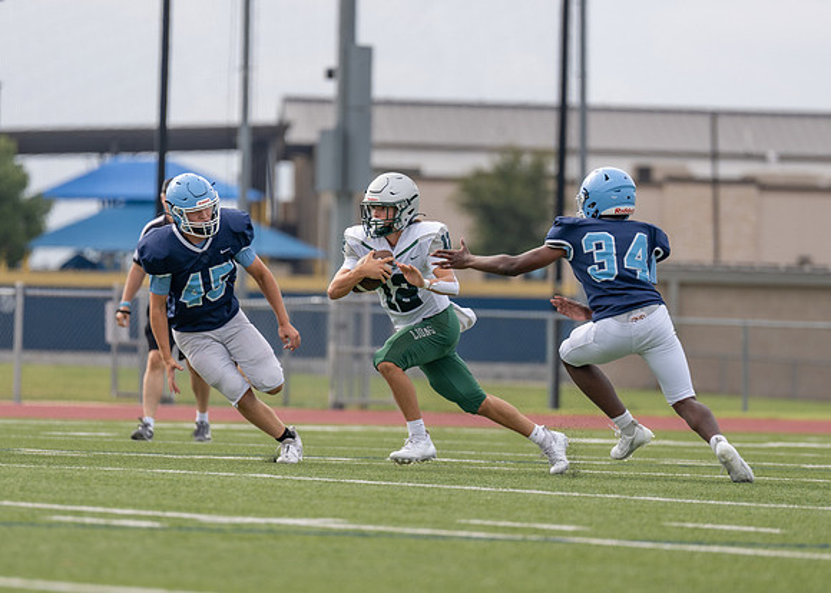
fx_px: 7674
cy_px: 309
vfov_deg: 4.4
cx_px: 435
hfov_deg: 6.2
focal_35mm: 325
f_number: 2.8
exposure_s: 1/1250
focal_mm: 200
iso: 100
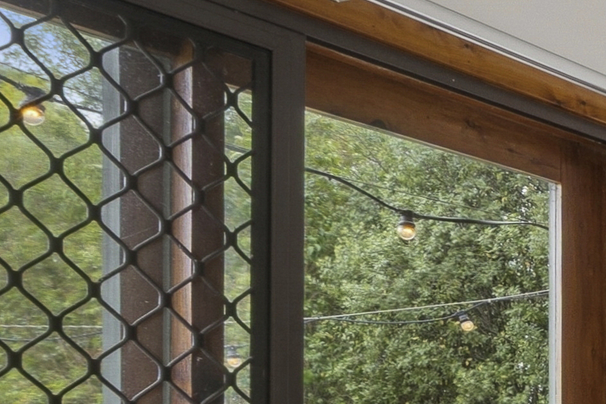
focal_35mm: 67
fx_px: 1128
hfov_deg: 19.7
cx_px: 1155
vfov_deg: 18.8
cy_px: 525
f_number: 11
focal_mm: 10.9
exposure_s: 1/4
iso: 100
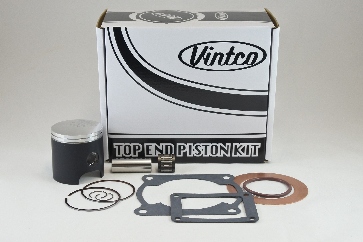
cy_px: 121
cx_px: 182
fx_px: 555
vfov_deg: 24.6
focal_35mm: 55
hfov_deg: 36.2
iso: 500
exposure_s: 1/125
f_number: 4.8
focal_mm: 20.6
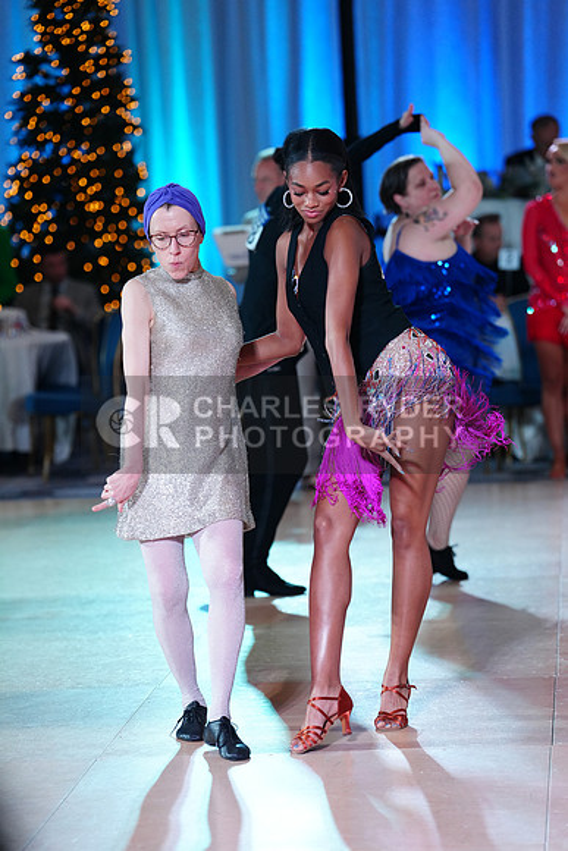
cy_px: 426
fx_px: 3193
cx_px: 284
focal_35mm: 135
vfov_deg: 15.2
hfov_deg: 10.2
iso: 2000
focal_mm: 135
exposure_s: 1/640
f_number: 2.8
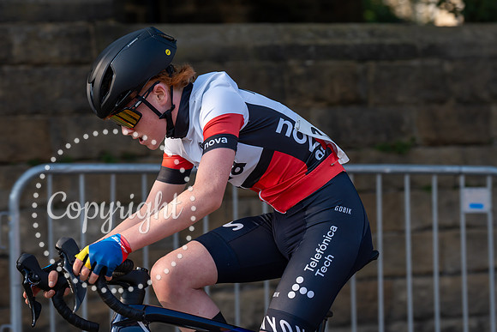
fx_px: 1818
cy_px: 130
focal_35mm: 132
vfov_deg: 10.4
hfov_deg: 15.6
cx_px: 303
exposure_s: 1/1000
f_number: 4
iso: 160
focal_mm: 108
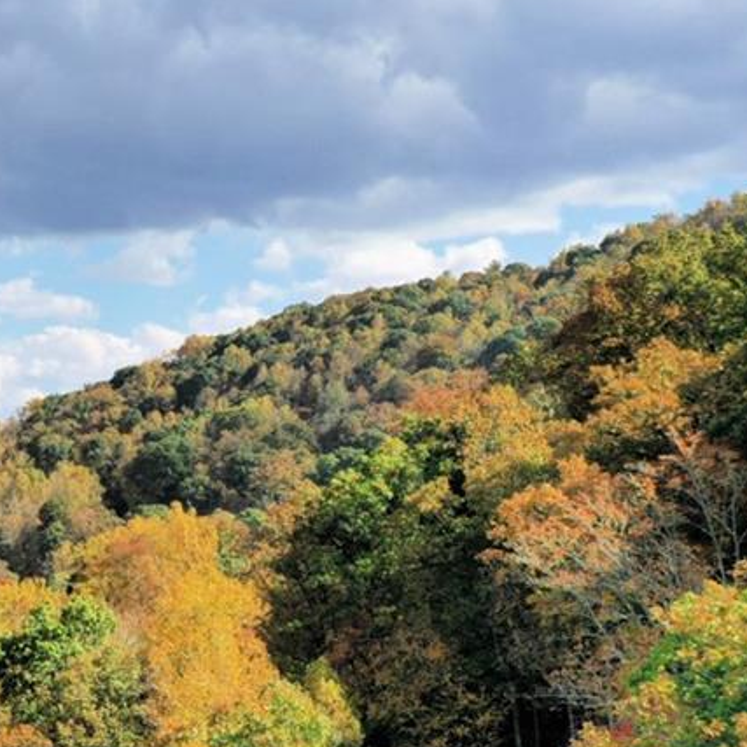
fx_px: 1392
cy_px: 525
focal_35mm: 57
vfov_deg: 29.7
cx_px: -124
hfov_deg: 26.9
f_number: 5.6
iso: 100
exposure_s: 1/400
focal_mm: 10.26
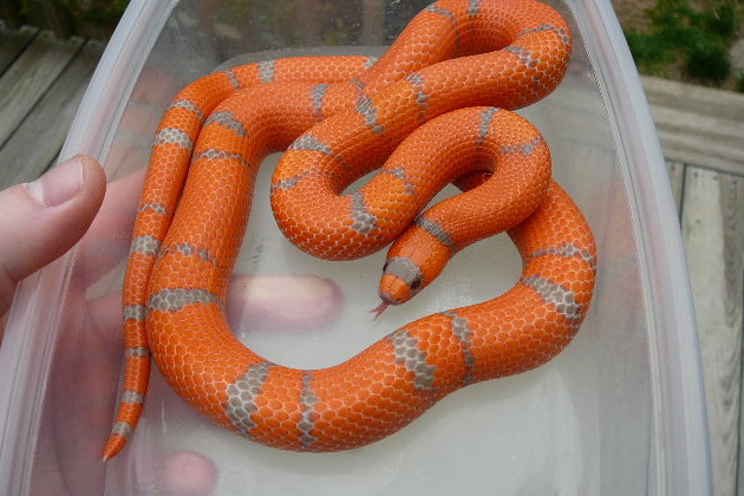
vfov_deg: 35.9
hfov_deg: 51.9
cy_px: 279
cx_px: 373
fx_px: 765
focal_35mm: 37
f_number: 2.8
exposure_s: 1/200
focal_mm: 5.2
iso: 80
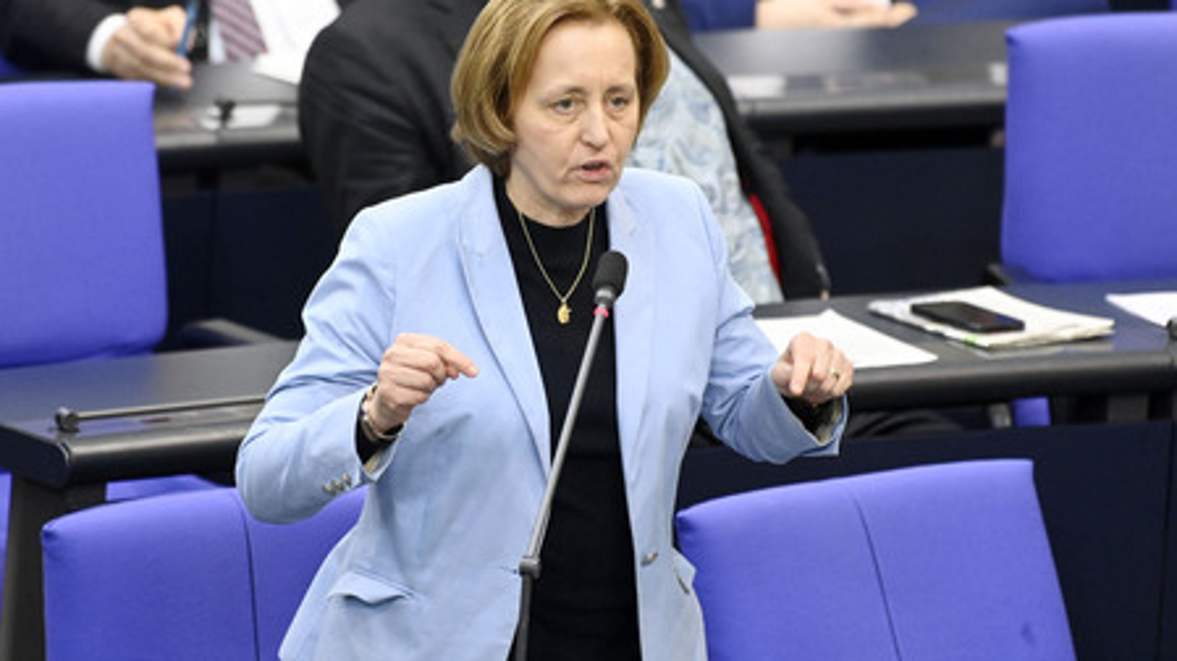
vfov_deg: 2.4
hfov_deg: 4.3
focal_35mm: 505
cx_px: 588
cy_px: 294
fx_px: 15752
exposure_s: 1/400
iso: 10000
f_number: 5.6
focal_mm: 480
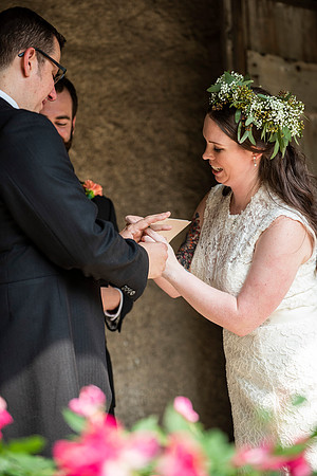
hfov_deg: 9.8
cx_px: 158
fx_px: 1849
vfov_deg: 14.7
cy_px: 238
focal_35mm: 140
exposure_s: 1/640
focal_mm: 140
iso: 400
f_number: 3.5
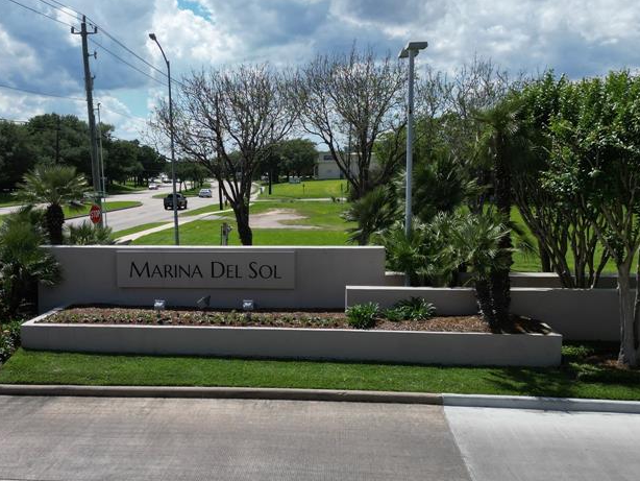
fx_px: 740
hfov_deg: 46.2
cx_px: 227
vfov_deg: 36.0
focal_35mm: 40
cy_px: 264
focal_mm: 6.72
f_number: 1.7
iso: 110
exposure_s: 1/5000
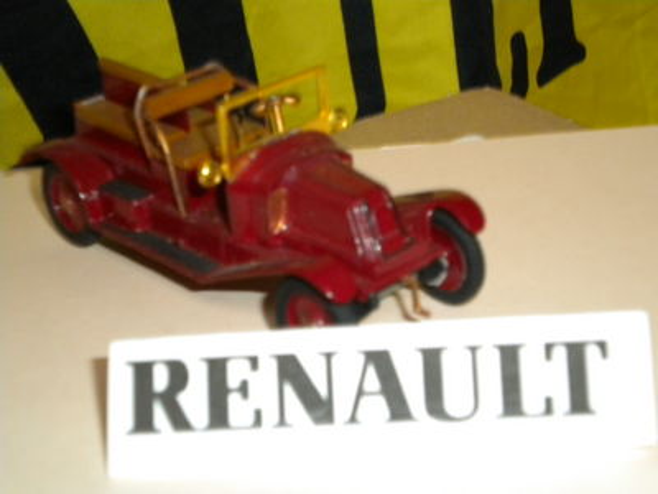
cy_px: 247
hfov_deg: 28.6
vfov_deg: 21.6
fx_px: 1293
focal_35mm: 68
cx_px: 329
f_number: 4.6
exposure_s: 1/60
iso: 400
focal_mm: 12.3
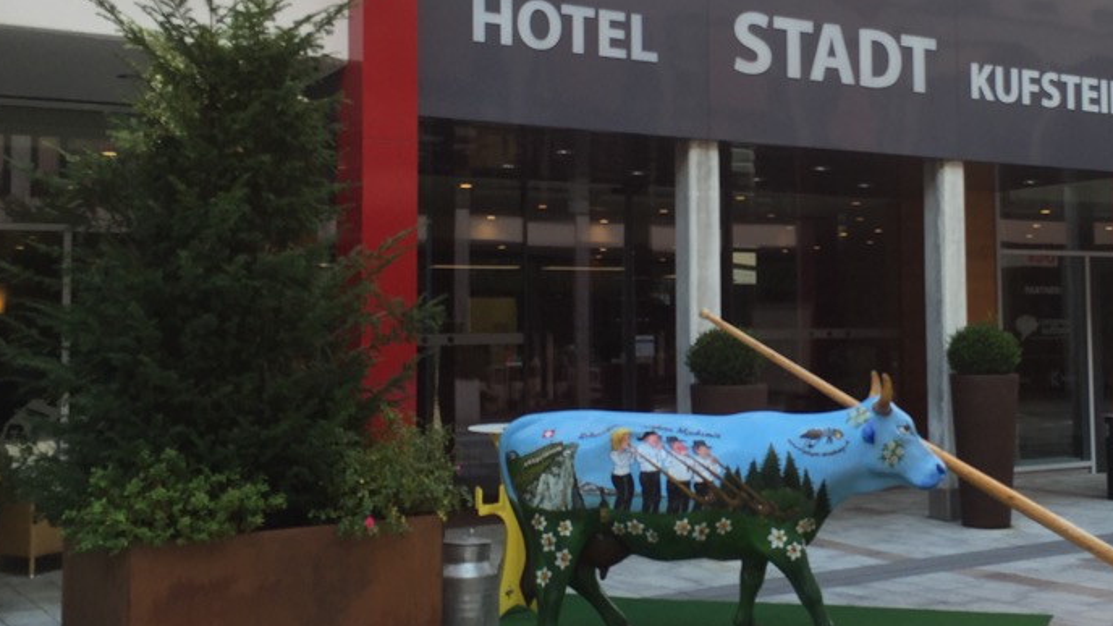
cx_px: 780
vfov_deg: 25.4
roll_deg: -0.3
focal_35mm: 47
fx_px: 1387
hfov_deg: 42.9
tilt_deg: +2.4
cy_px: 243
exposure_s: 1/344
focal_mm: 4.15
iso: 32
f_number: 2.2
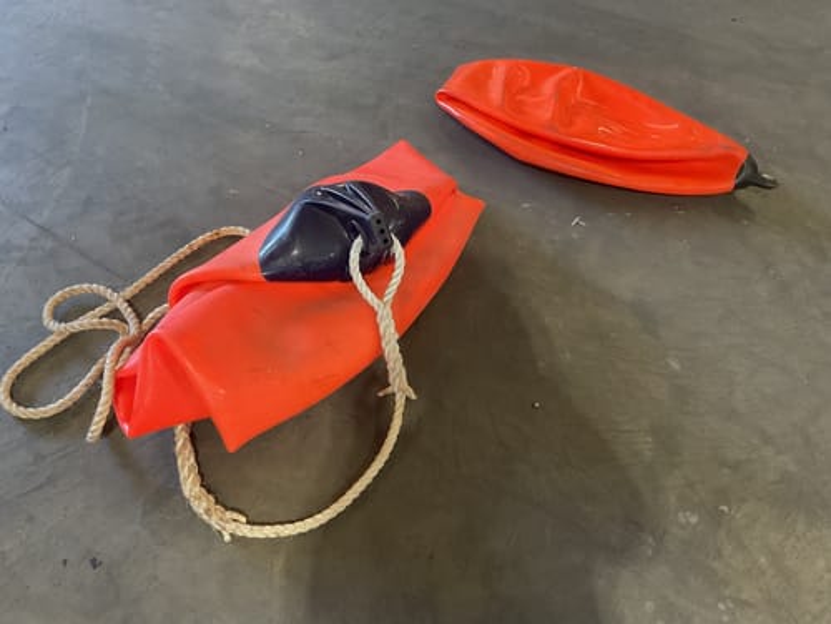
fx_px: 696
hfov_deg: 61.7
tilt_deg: -51.0
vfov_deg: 48.2
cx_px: 416
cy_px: 312
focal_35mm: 29
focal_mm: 3
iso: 200
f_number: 1.8
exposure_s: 1/50
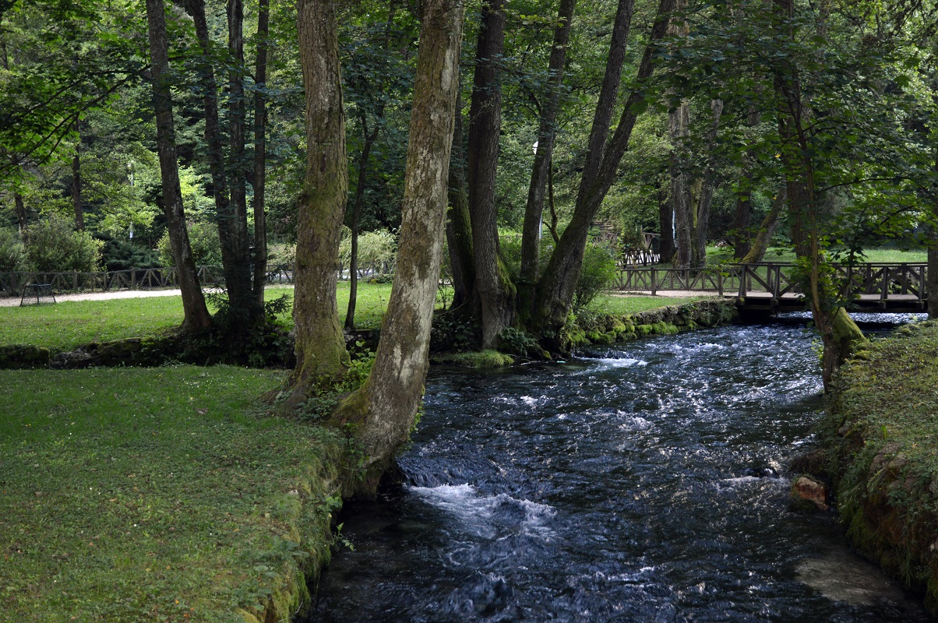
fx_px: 1249
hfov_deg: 41.2
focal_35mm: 48
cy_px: 312
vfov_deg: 28.0
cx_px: 469
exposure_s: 1/60
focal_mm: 32
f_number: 4.5
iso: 400
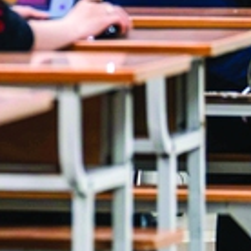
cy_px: -177
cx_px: -160
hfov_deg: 3.2
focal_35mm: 550
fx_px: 4512
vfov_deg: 3.2
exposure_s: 1/250
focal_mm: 122
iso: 2000
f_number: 3.5
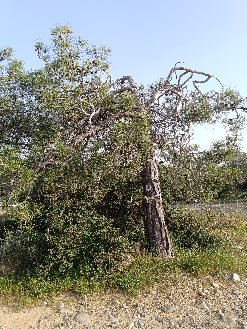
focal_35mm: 24
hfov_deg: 56.8
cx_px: 124
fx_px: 228
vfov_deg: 71.6
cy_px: 164
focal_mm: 6.14
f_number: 1.65
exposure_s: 1/218
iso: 50
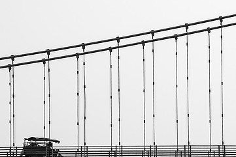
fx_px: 2269
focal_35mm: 346
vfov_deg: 4.0
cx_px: 160
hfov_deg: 6.0
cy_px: 91
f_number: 8
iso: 160
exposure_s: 1/500
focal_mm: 200
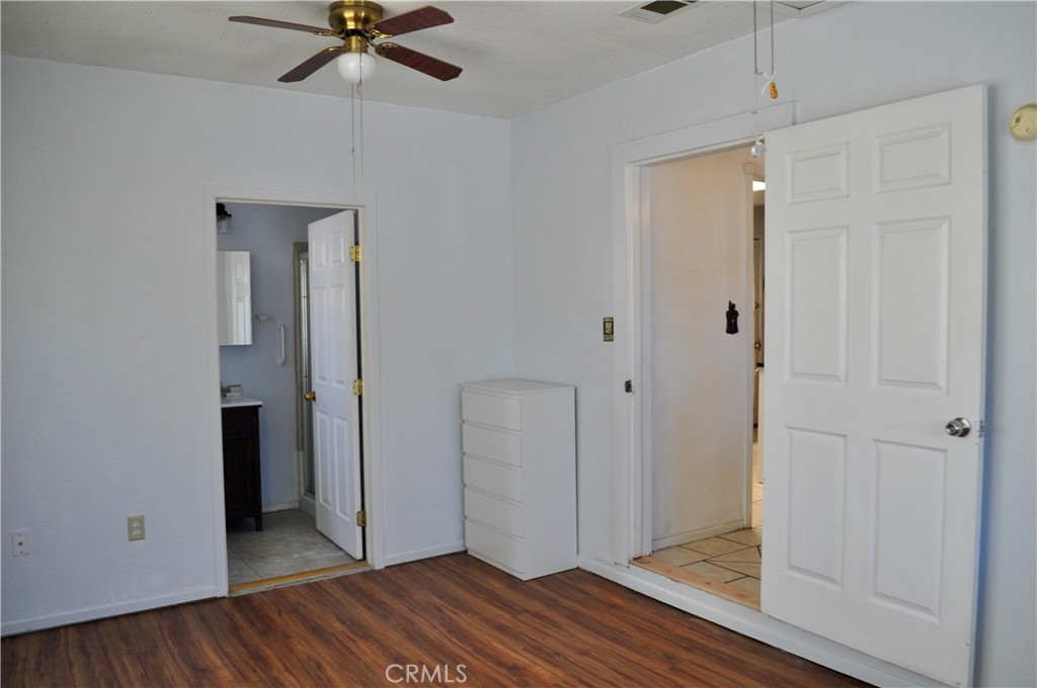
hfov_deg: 67.4
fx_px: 777
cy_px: 344
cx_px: 518
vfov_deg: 47.8
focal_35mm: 27
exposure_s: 1/25
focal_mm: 18
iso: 400
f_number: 5
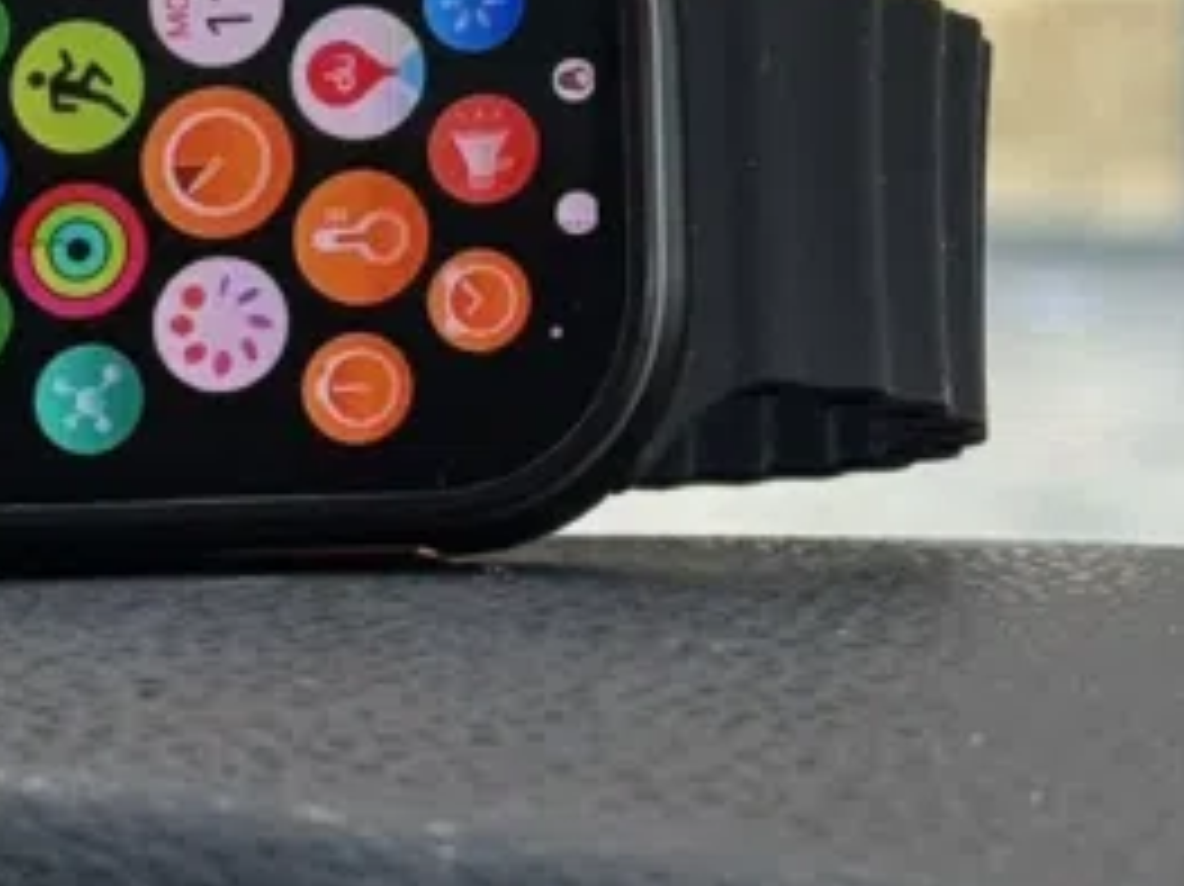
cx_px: 203
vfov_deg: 15.9
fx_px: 3077
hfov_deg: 21.5
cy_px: -135
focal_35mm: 90
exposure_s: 1/726
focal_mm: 6.76
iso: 64
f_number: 1.78
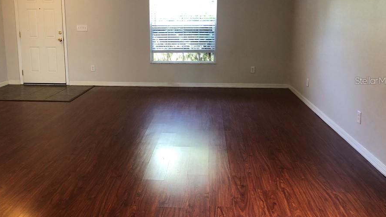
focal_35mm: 35
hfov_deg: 56.5
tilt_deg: -8.9
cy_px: 80
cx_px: 174
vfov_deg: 33.6
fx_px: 358
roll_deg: +1.0
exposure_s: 1/15
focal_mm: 4
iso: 50
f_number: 1.8
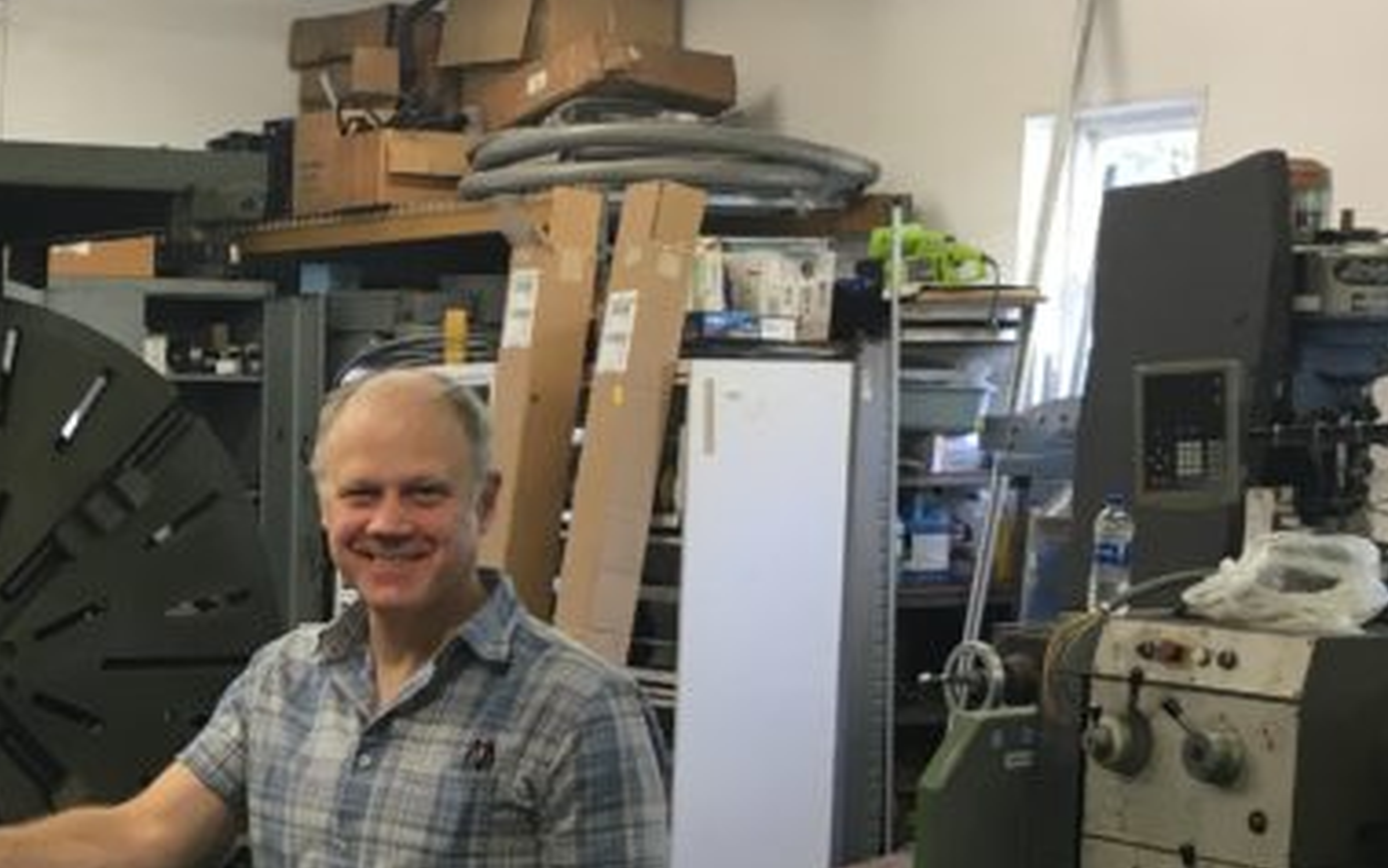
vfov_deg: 15.5
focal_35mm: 83
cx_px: -11
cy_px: 817
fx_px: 3140
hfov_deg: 23.8
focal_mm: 4.15
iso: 50
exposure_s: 1/30
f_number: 2.2
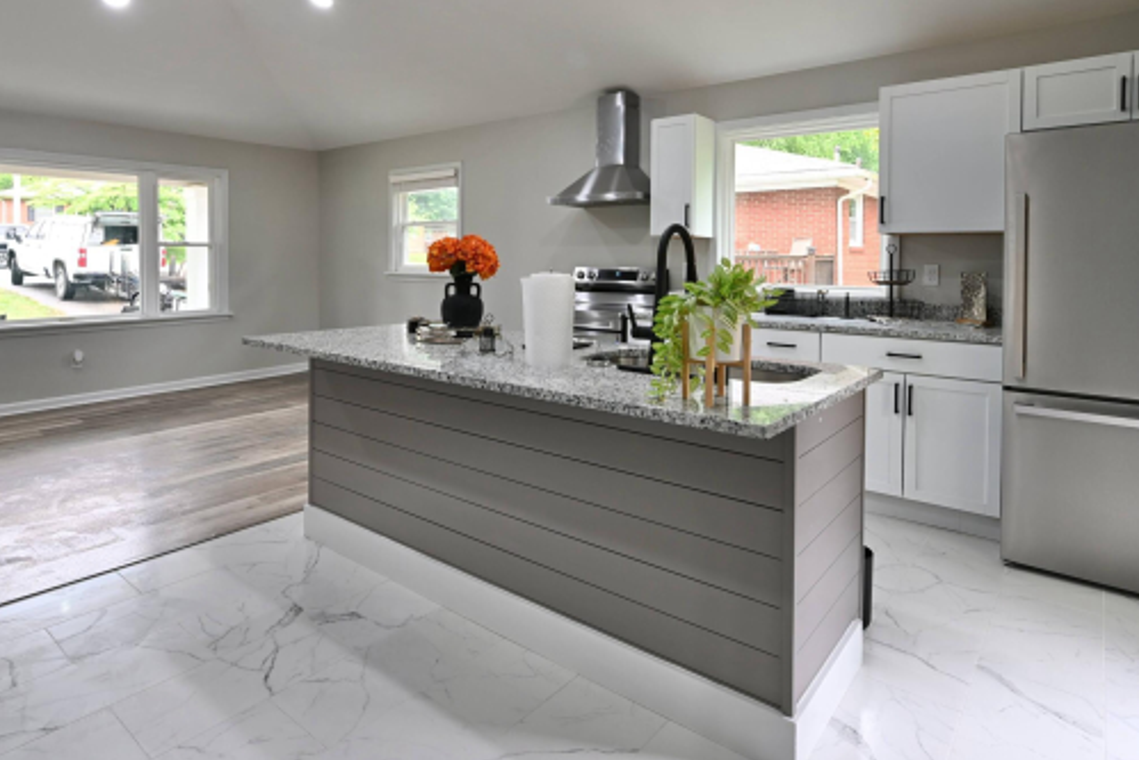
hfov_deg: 81.1
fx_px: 665
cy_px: 267
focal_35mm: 21
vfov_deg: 58.5
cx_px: 542
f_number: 6.3
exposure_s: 1/15
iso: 360
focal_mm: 14
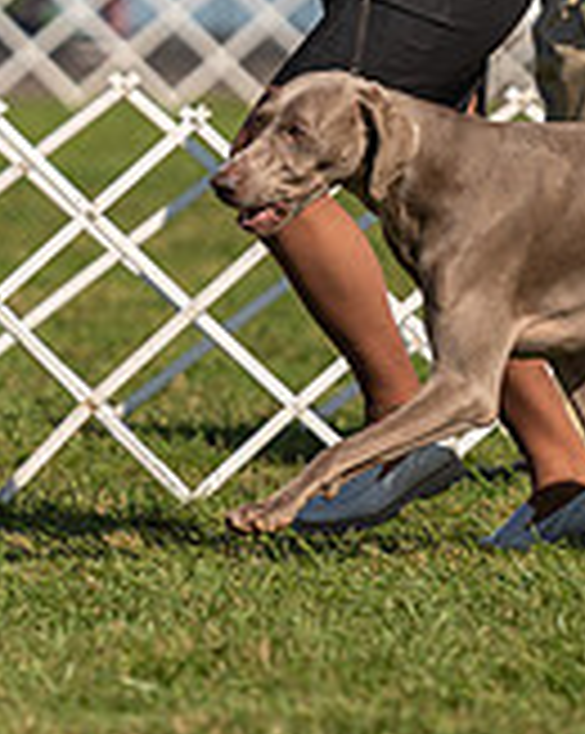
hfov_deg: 2.0
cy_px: -162
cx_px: 569
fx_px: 16869
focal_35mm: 778
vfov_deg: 2.5
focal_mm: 200
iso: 200
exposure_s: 1/3200
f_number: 3.2
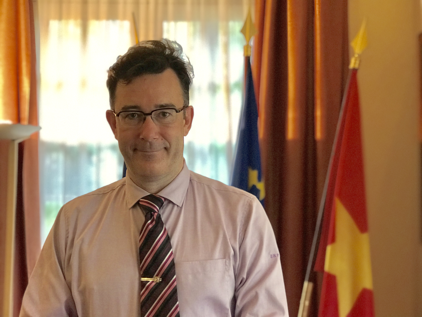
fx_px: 695
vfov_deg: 25.7
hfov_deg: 33.8
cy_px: 158
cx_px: 211
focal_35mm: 57
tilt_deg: +2.2
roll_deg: -0.9
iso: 320
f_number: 2.8
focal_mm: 6.6
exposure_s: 1/50
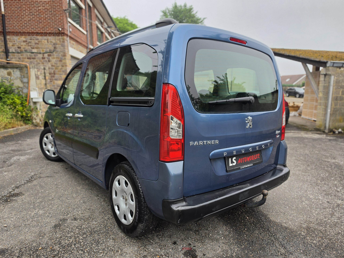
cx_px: 172
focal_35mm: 23
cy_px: 129
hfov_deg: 73.9
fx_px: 229
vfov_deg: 58.9
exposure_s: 1/359
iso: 25
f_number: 1.4
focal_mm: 6.5
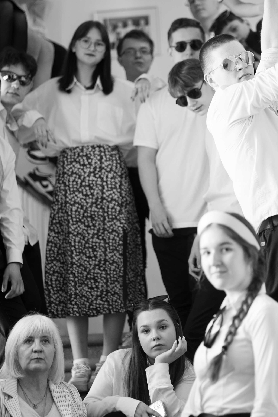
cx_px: 168
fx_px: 1355
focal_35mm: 117
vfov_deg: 17.5
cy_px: 161
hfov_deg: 11.7
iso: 160
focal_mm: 85
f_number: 1.8
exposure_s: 1/125
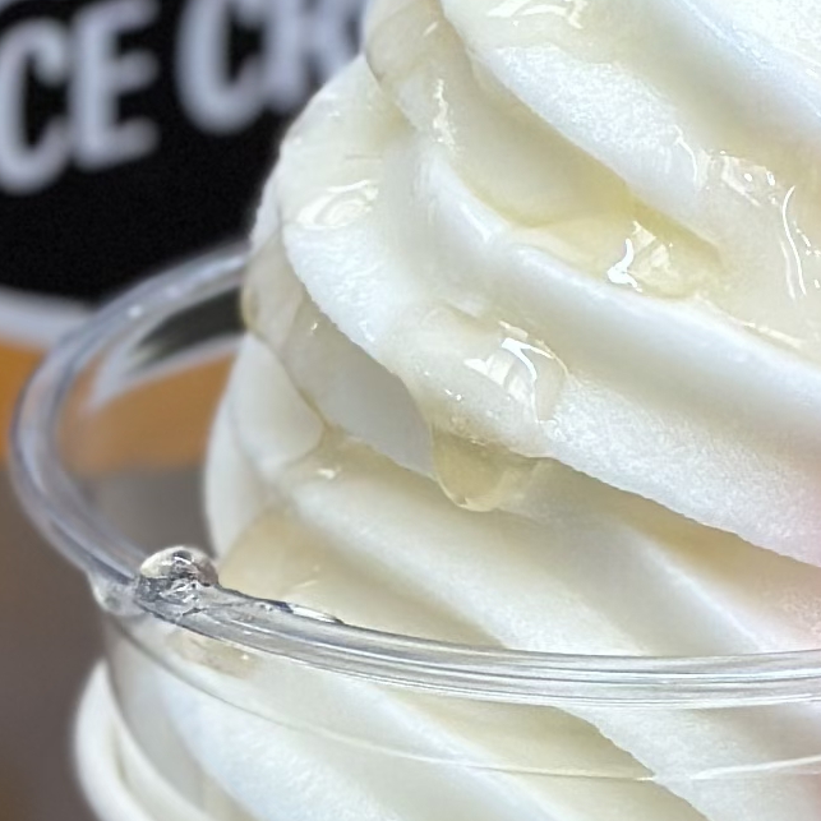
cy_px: 430
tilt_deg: -17.6
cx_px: 990
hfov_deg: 6.5
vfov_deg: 6.6
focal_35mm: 266
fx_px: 7138
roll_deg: -3.5
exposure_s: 1/424
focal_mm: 6.86
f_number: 1.78
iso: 80
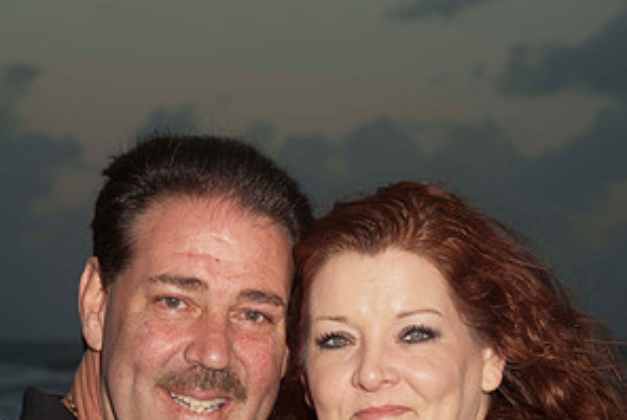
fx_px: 3173
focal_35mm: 182
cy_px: 450
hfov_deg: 11.3
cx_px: 312
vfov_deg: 7.5
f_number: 8
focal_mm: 80
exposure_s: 1/30
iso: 100
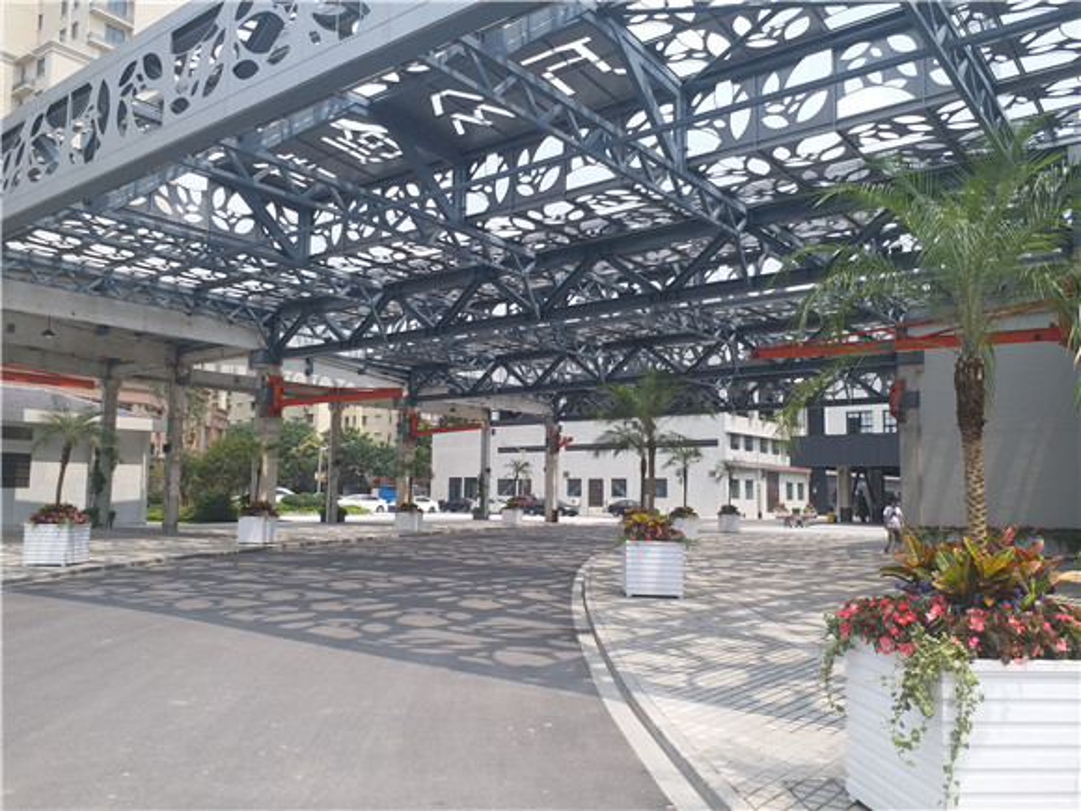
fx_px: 843
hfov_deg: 65.3
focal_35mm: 27
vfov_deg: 51.4
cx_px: 540
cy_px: 406
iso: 40
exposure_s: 1/889
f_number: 1.9
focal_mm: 3.6
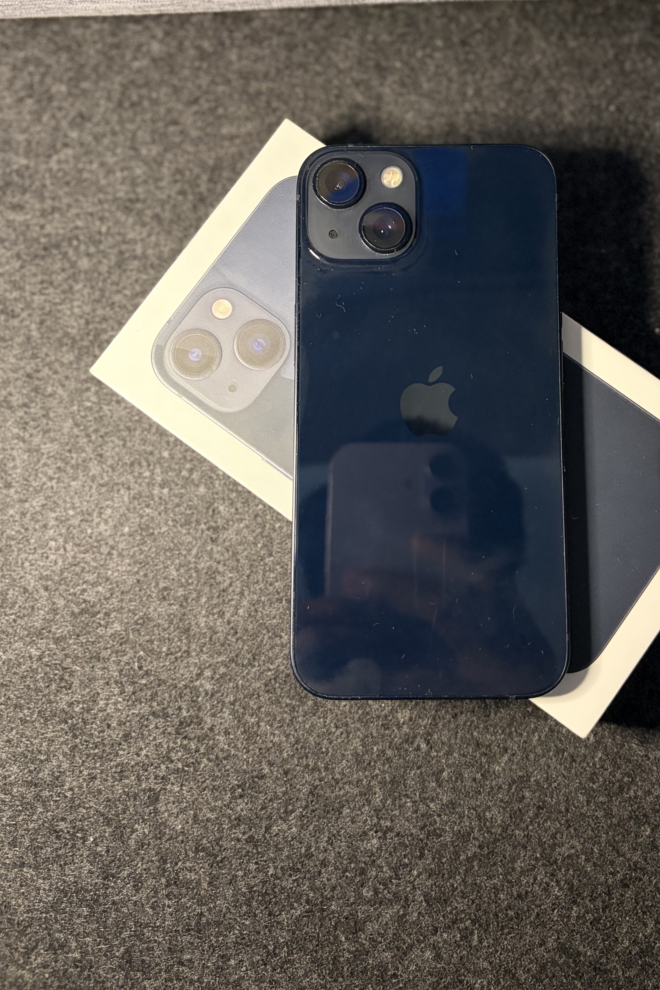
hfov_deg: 37.5
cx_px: 437
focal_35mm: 35
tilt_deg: -80.9
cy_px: 365
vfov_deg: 53.8
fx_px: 962
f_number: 1.6
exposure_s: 1/43
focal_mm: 5.96
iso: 500
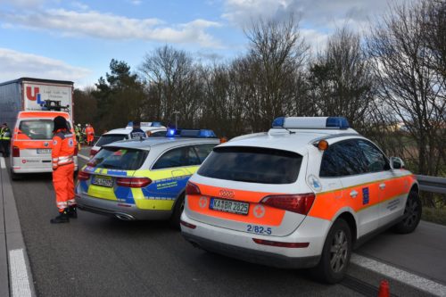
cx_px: 223
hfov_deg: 57.2
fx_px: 409
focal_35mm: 33
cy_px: 148
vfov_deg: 39.9
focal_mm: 22
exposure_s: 1/200
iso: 100
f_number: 7.1
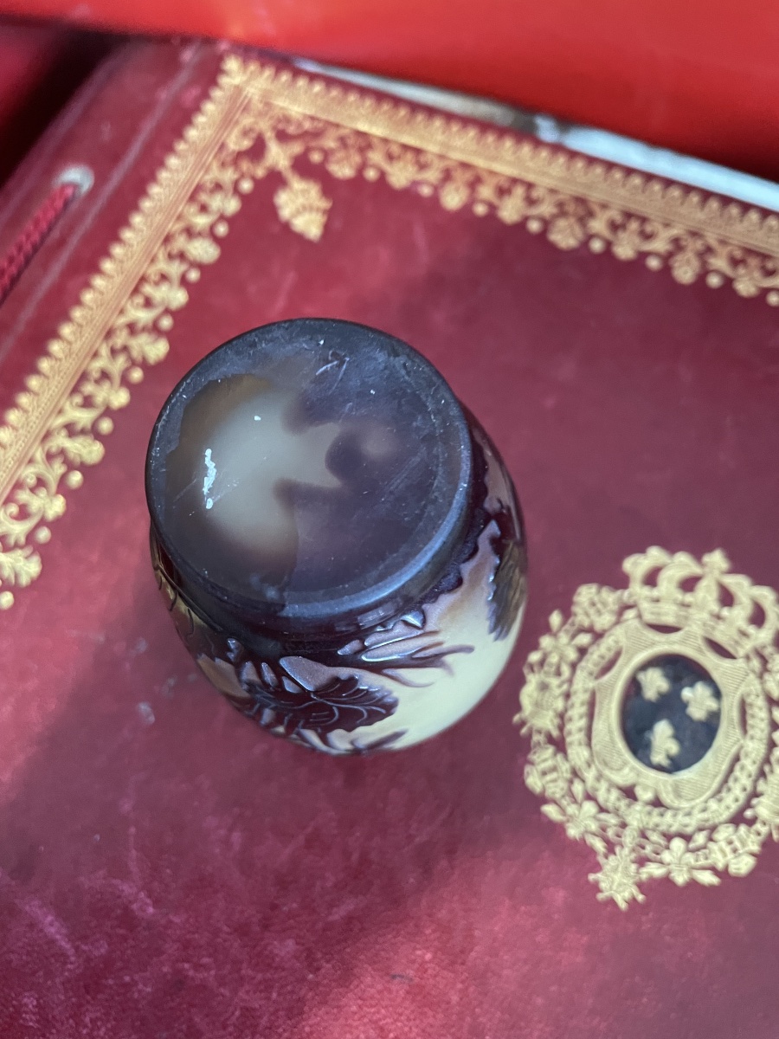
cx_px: 390
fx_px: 780
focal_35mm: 26
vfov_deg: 67.3
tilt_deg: -75.8
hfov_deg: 53.1
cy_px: 520
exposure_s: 1/33
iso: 500
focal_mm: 4.2
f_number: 1.6
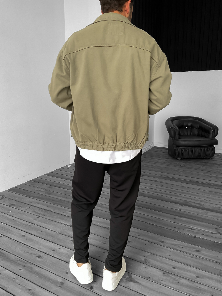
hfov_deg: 48.2
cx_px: 111
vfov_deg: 61.7
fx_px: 248
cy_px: 148
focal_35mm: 29
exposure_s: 1/105
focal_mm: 3
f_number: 1.8
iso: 64
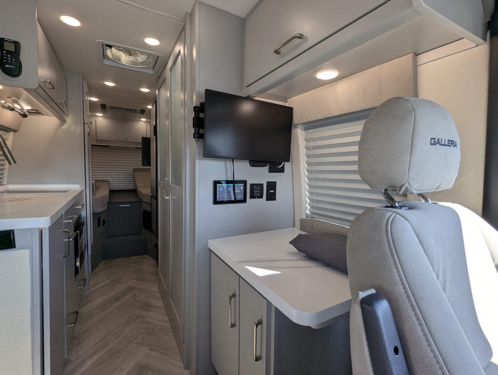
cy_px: 188
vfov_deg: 78.2
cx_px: 249
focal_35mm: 16
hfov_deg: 94.4
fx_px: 230
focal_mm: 2.35
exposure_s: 1/216
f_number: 2.2
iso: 58
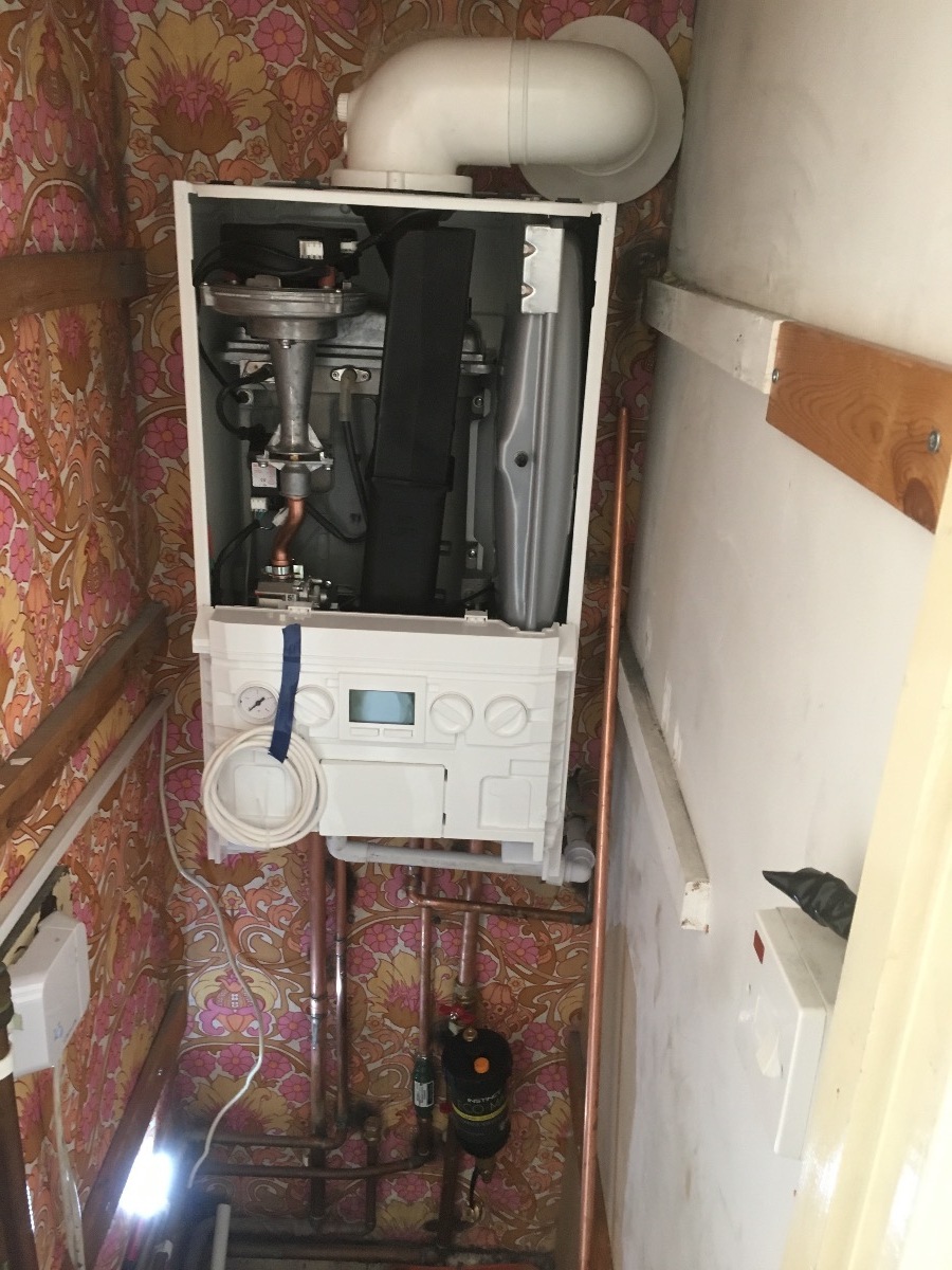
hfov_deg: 48.2
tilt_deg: -21.6
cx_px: 476
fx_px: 1063
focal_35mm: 29
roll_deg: -4.0
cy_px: 635
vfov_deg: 61.7
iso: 160
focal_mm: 4.15
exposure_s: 1/33
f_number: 2.2
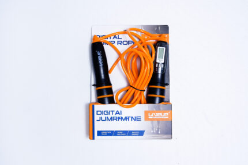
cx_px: 124
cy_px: 82
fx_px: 482
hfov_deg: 28.8
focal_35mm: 70
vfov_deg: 19.5
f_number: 9
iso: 3200
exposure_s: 1/160
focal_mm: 70
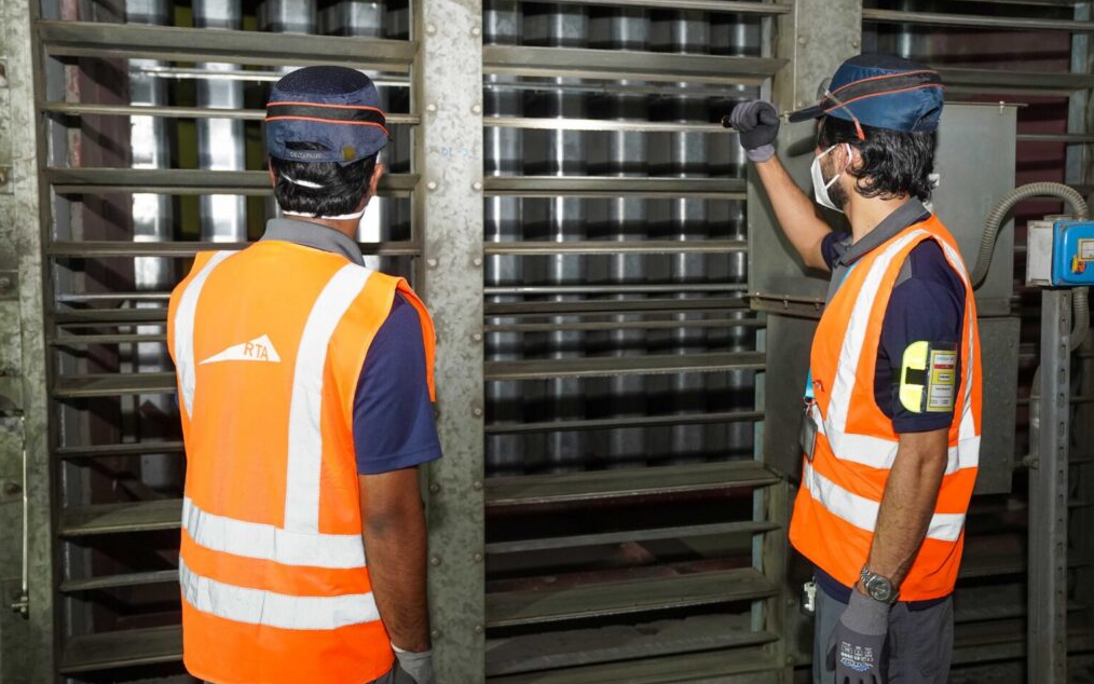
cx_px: 550
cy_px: 321
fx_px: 1044
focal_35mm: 35
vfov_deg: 36.3
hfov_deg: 55.3
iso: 2500
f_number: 4.5
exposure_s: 1/125
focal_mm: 34
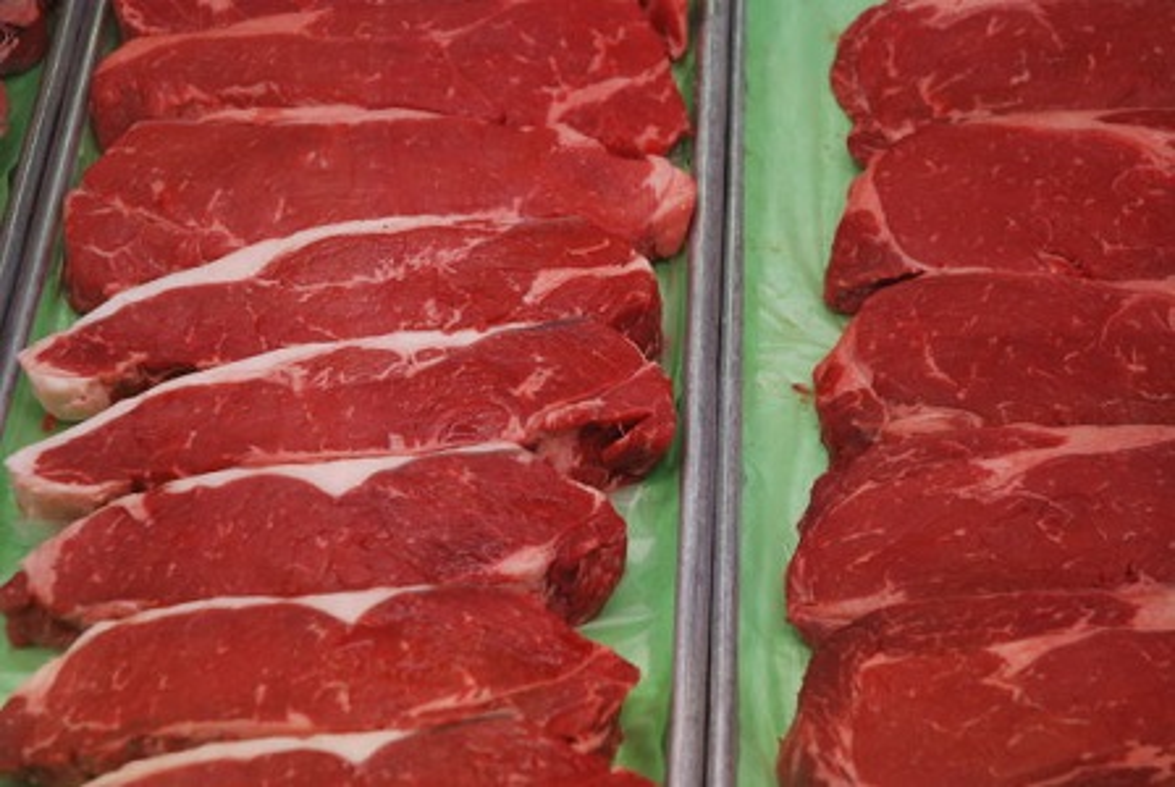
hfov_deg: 21.9
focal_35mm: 93
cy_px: 394
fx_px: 3039
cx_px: 588
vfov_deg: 14.8
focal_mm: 62
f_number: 4.5
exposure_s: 1/30
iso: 400
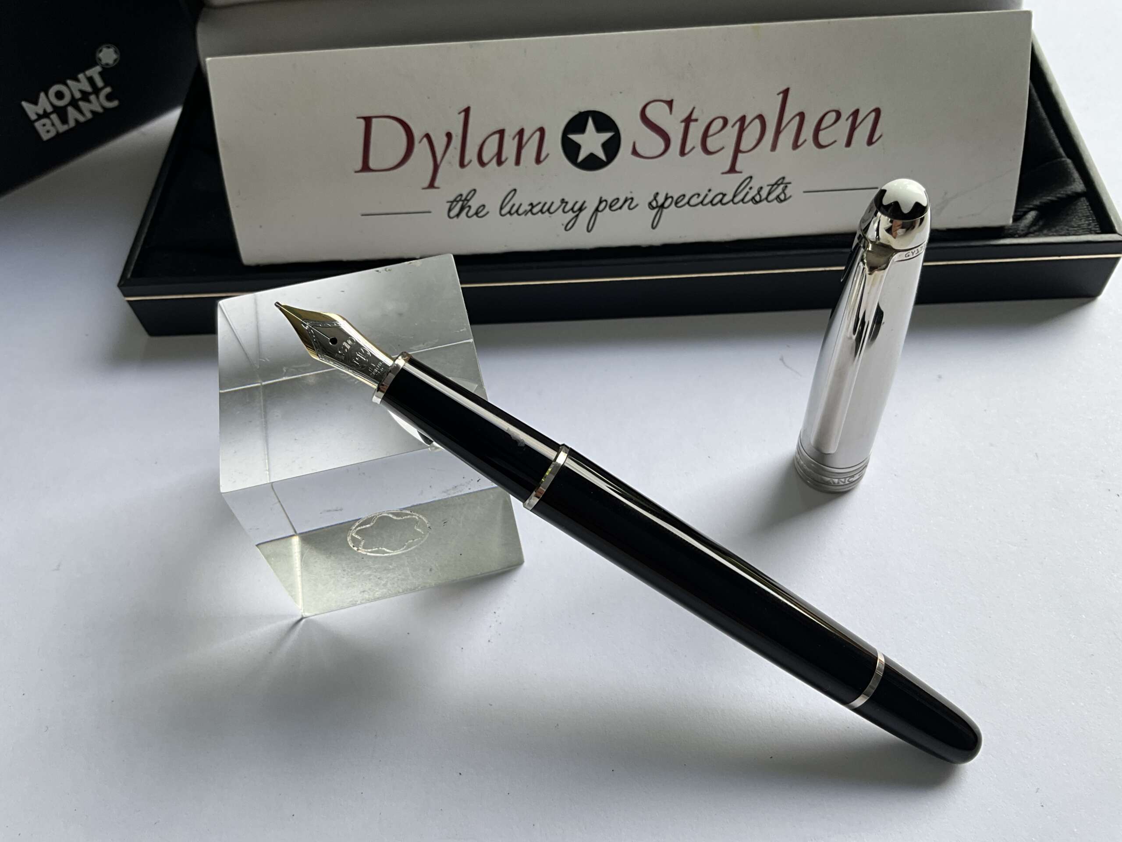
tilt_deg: -53.7
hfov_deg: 61.7
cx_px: 561
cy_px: 421
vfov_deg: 48.2
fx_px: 940
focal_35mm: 29
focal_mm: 3
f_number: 1.8
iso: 20
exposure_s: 1/122
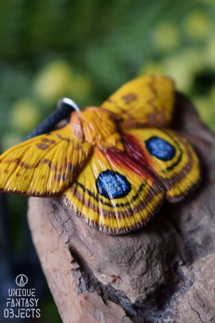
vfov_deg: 24.6
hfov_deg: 16.6
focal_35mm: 82
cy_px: 162
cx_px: 108
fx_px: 739
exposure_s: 1/60
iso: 500
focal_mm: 55
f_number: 5.6
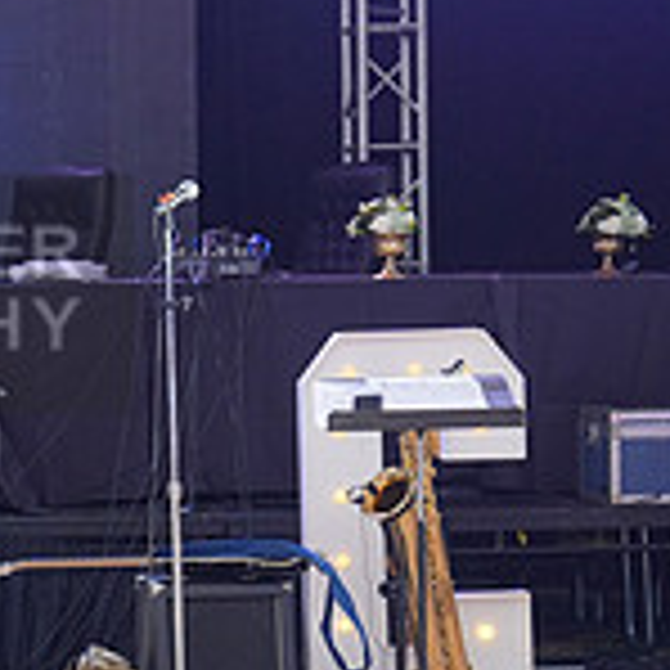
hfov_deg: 11.7
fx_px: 3110
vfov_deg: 12.3
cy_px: 295
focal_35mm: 142
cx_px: -355
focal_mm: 43
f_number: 4
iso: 1250
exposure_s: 1/200
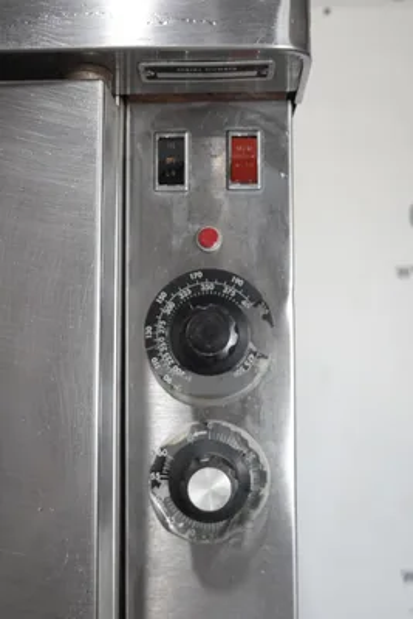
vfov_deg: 48.4
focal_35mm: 40
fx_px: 688
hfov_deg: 33.4
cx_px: 206
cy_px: 310
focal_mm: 14.69
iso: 500
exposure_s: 1/40
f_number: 4
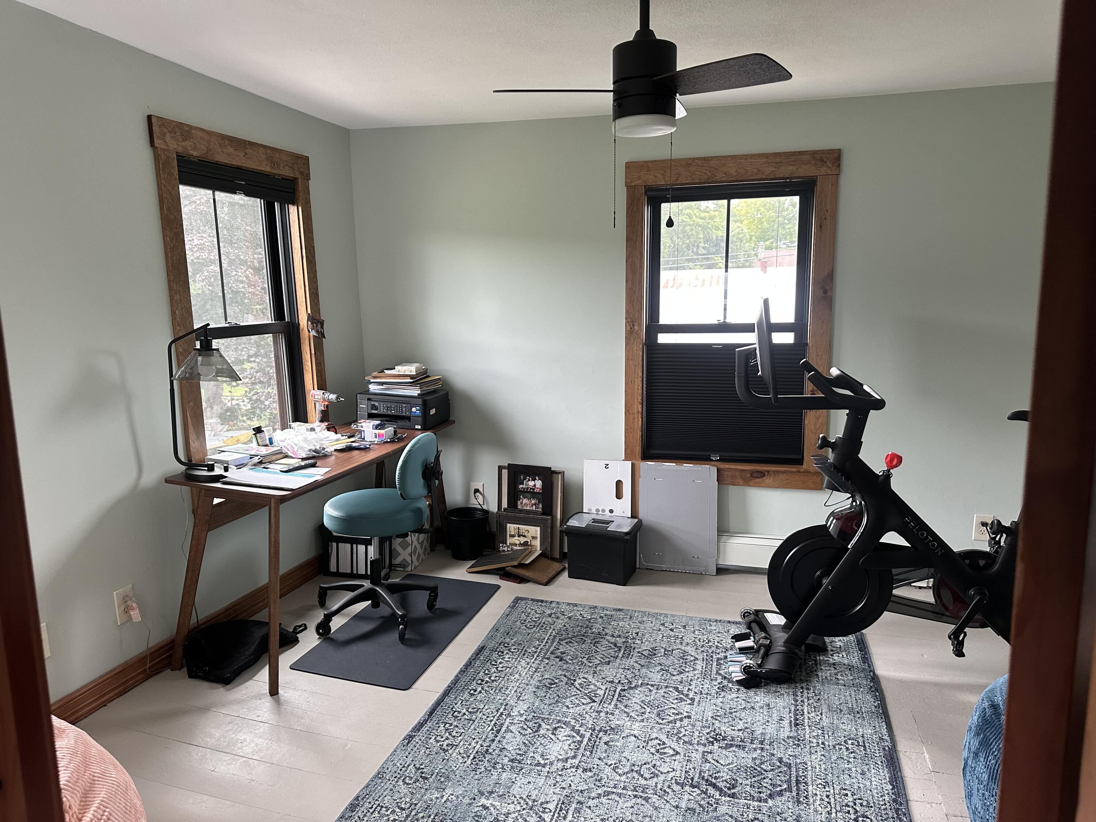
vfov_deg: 56.8
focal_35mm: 24
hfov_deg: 71.6
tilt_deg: -9.0
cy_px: 411
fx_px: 760
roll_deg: +1.2
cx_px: 548
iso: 250
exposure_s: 1/113
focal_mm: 6.86
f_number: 1.78
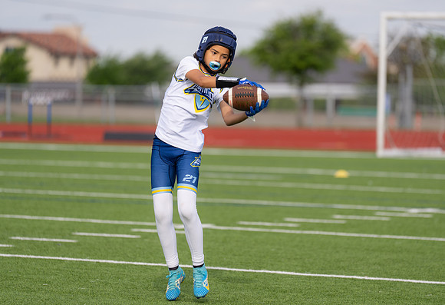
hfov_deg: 9.0
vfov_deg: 6.2
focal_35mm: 226
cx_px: 245
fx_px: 2812
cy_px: 142
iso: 100
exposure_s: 1/1000
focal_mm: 200
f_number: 2.8
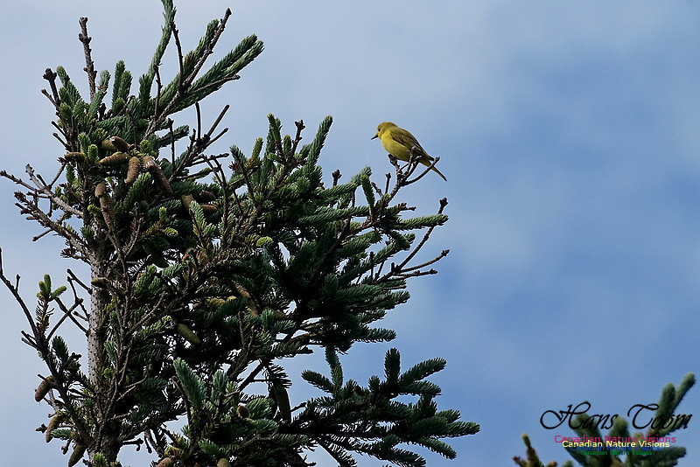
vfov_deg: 4.4
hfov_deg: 6.5
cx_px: 350
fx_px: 6127
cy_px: 234
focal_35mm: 315
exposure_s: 1/1600
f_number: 10
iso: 800
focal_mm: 210
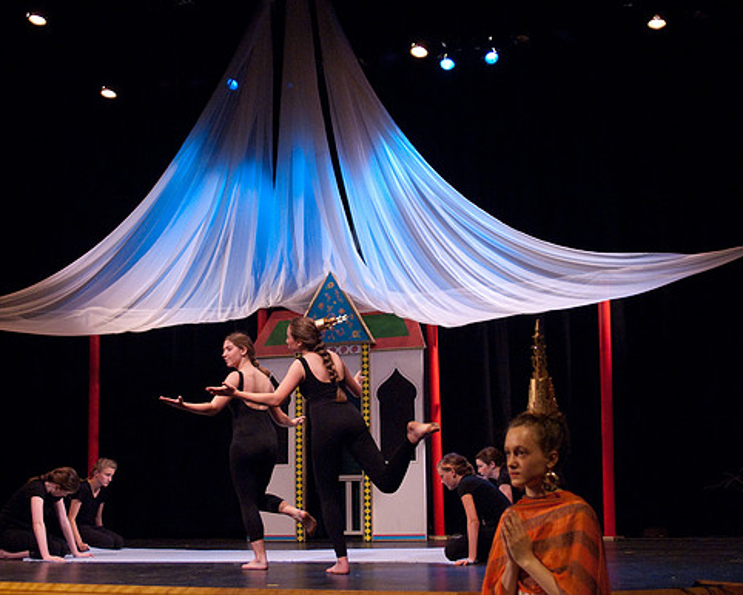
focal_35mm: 53
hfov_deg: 35.6
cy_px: 298
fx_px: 1156
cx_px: 350
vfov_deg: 28.9
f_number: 2.8
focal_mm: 31
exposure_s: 1/60
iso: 1250
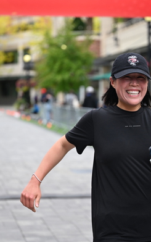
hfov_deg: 13.0
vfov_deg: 20.8
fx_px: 658
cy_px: 112
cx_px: 109
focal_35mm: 100
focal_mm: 70
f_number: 2.8
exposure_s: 1/2000
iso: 640
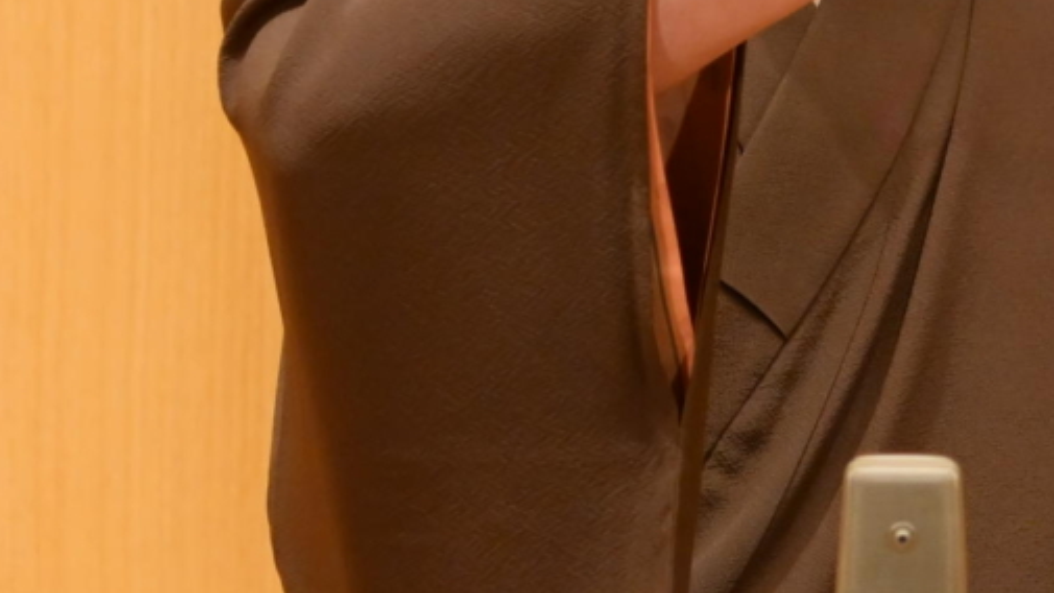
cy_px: -89
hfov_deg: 2.2
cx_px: 956
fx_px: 27108
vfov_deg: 1.3
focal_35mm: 970
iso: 2000
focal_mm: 195
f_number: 5.6
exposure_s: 1/200
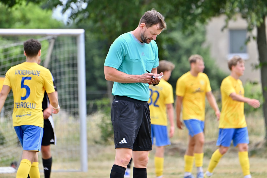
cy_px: 89
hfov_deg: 5.2
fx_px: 2967
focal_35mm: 400
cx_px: 134
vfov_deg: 3.4
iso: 500
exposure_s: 1/1600
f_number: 5.6
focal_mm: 400
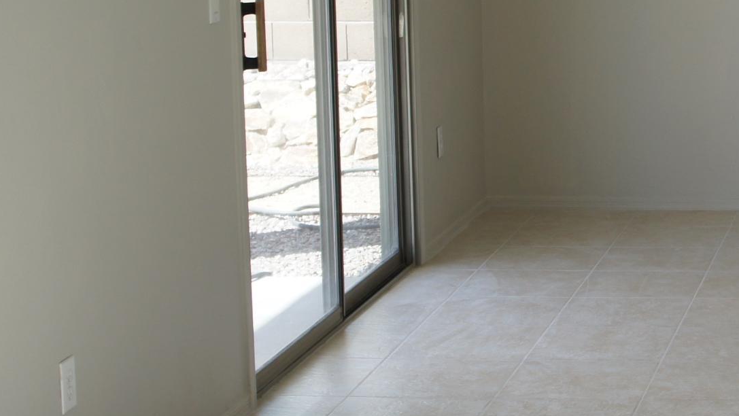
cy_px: 90
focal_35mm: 104
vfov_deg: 11.6
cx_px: 864
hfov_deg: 19.5
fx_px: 2038
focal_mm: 24
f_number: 4.5
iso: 200
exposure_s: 1/200
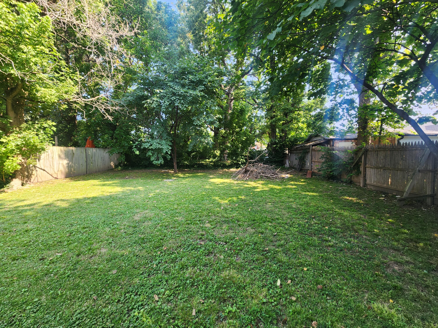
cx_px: 219
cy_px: 164
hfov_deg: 106.2
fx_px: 164
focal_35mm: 13
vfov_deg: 89.9
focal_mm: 2.2
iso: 50
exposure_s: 1/147
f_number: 2.2
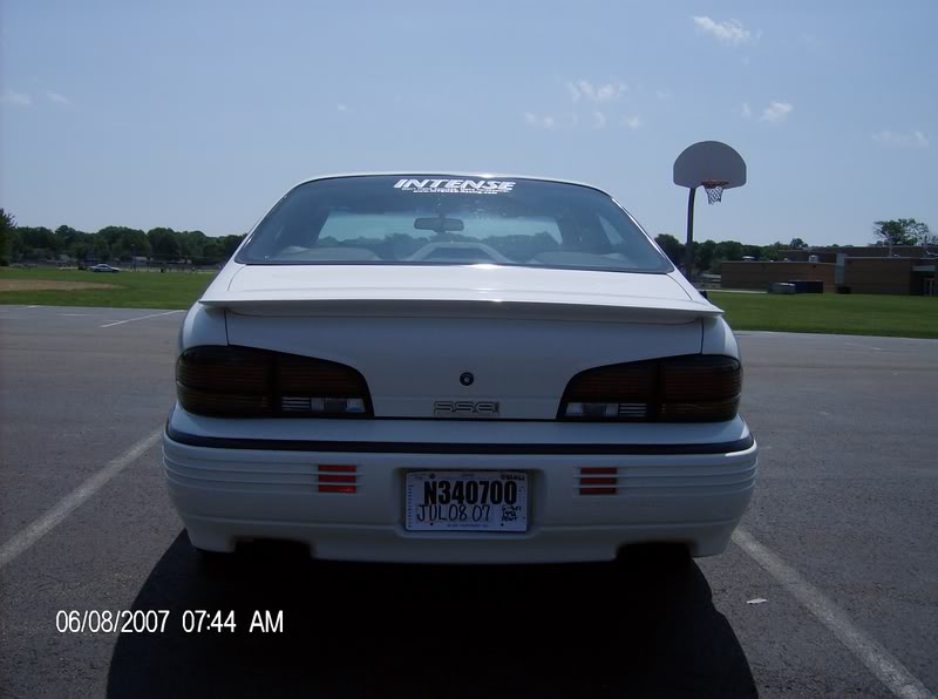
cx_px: 469
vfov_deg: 39.5
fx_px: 973
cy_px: 350
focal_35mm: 36
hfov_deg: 51.5
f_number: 4.7
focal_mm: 6
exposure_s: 1/1779
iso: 100
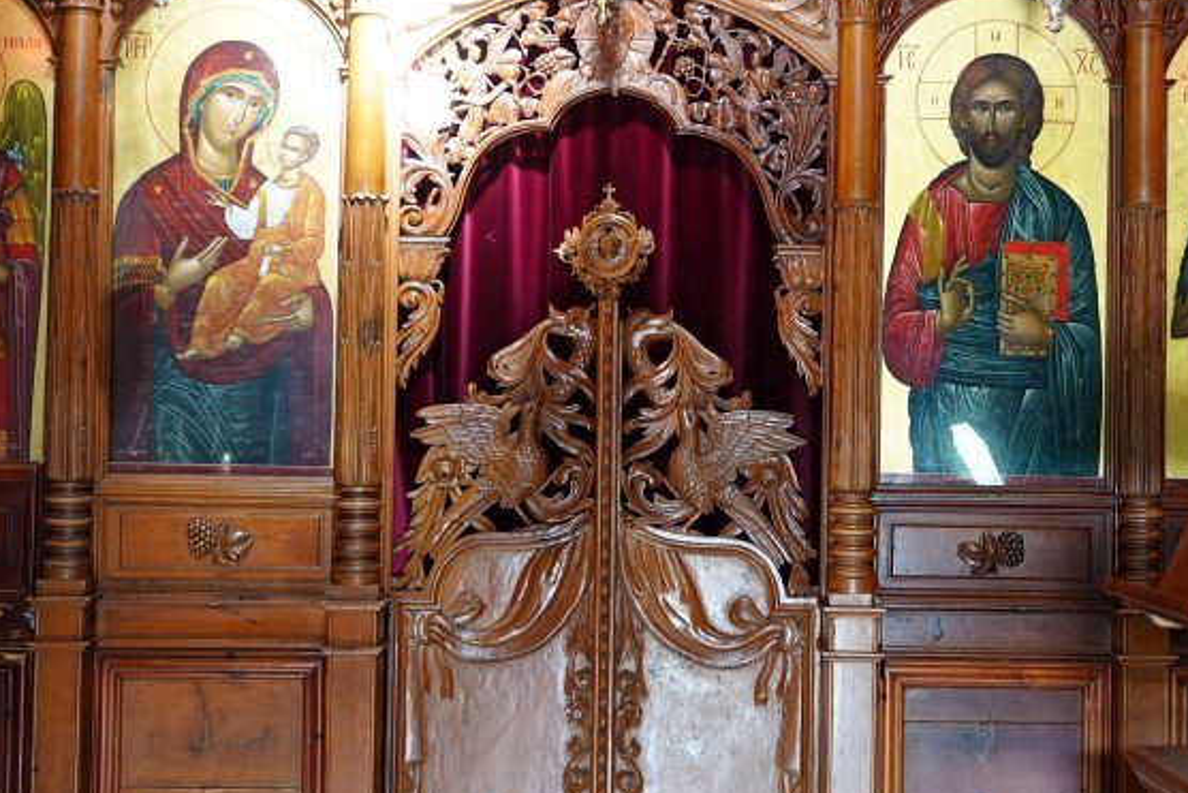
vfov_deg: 23.0
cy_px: 335
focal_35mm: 59
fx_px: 1947
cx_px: 667
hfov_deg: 33.9
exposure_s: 1/1.6
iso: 800
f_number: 4
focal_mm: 41
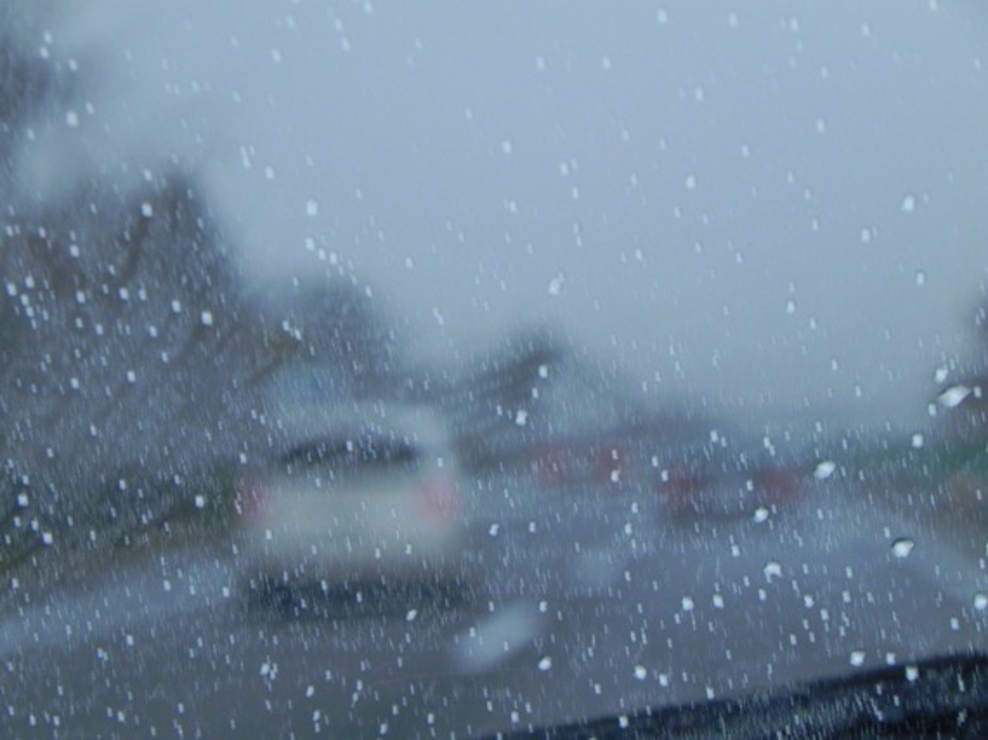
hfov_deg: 10.8
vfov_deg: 8.1
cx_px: 494
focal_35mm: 184
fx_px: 5249
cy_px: 370
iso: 325
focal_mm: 32.7
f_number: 4.5
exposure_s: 1/86.1
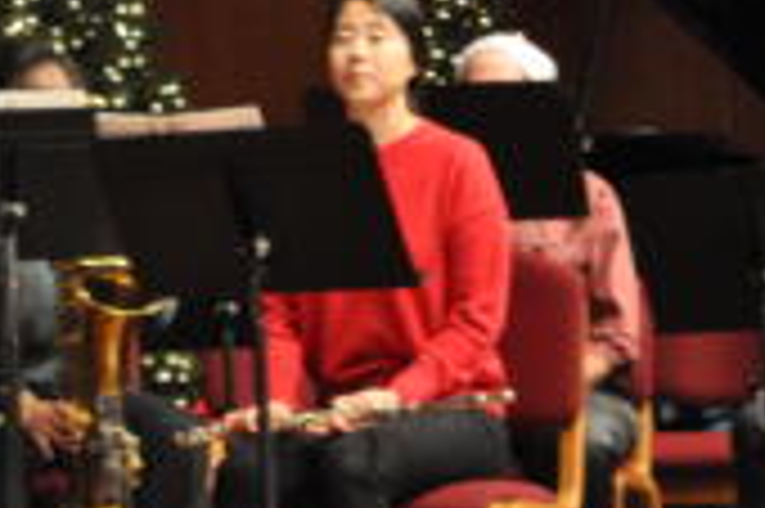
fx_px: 4934
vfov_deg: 5.9
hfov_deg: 8.8
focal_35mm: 232
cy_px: -182
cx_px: -18
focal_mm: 55
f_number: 5.6
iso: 1600
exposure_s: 1/30
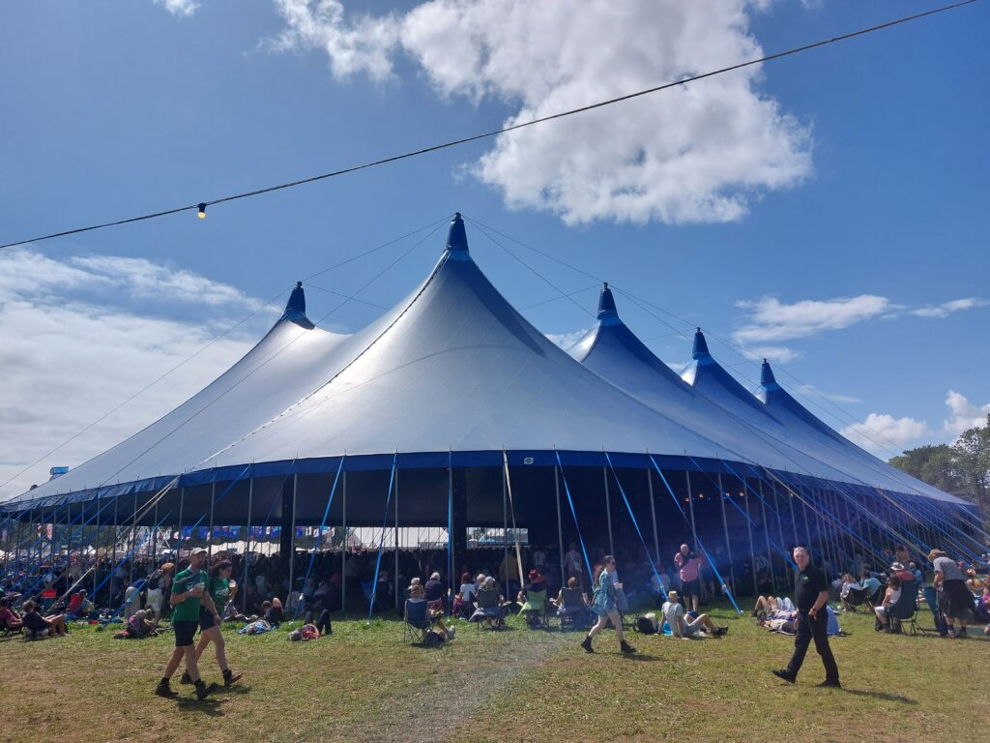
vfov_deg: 54.9
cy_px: 372
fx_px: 715
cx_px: 495
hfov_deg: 69.4
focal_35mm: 25
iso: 25
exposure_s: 1/2334
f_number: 1.8
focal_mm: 5.23
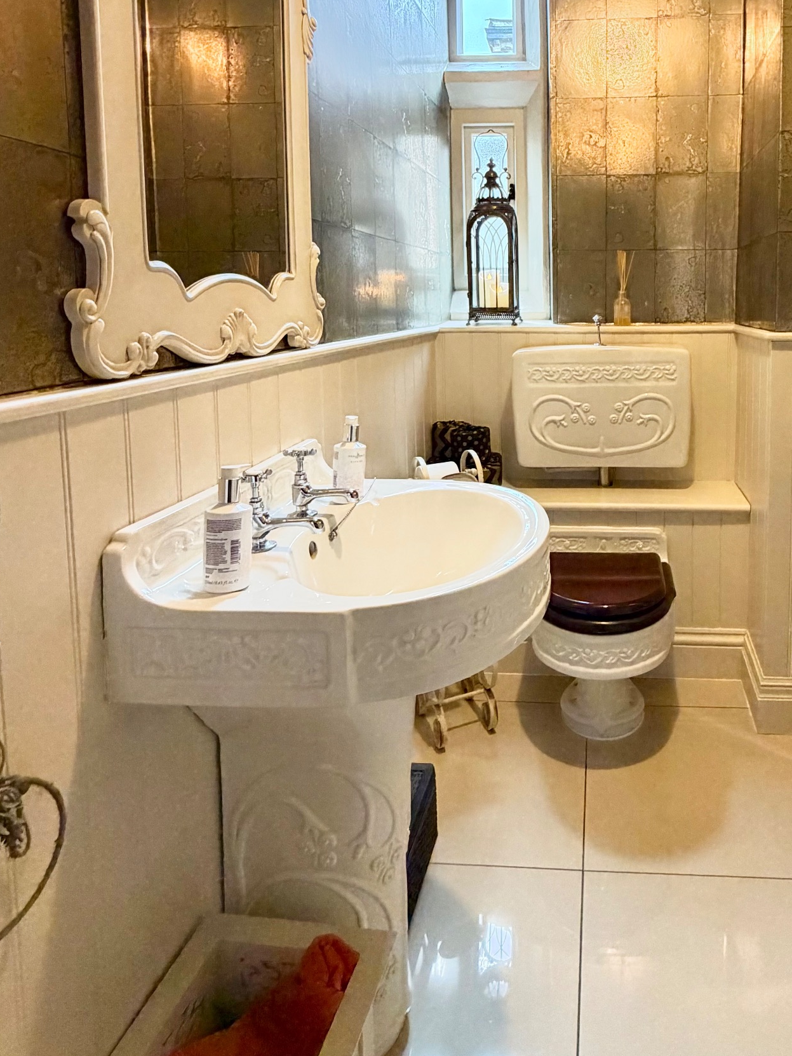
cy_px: 355
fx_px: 701
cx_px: 561
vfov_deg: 71.8
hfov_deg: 56.9
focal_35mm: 23
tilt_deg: -4.9
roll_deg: -0.5
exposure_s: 1/50
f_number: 2.2
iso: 400
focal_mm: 2.22
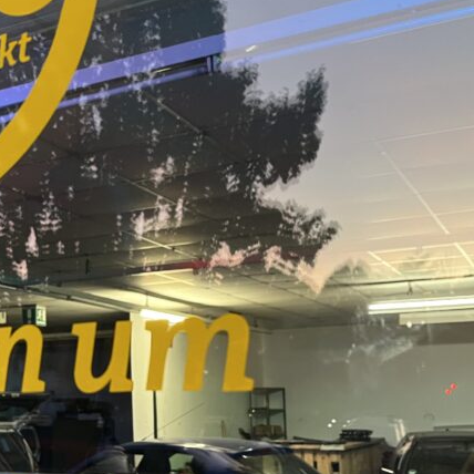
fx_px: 852
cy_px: 311
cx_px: 32
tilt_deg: +4.5
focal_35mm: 55
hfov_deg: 29.6
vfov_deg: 30.9
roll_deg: +1.6
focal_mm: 5.1
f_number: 1.6
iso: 320
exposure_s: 1/59
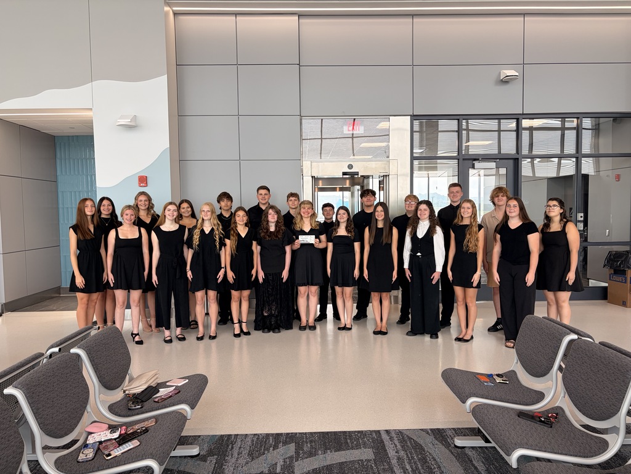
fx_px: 474
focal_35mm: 26
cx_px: 316
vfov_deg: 53.1
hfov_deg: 67.3
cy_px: 237
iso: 64
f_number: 1.6
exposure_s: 1/158
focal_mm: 5.96
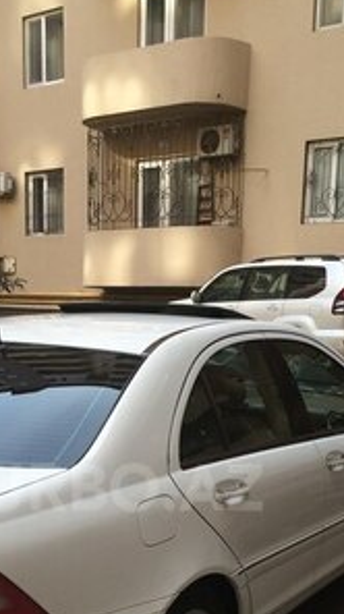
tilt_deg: -12.3
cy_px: 487
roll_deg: +0.8
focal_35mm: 53
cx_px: 104
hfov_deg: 22.5
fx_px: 861
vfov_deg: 37.8
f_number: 2.2
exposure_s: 1/247
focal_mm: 4.15
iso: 32
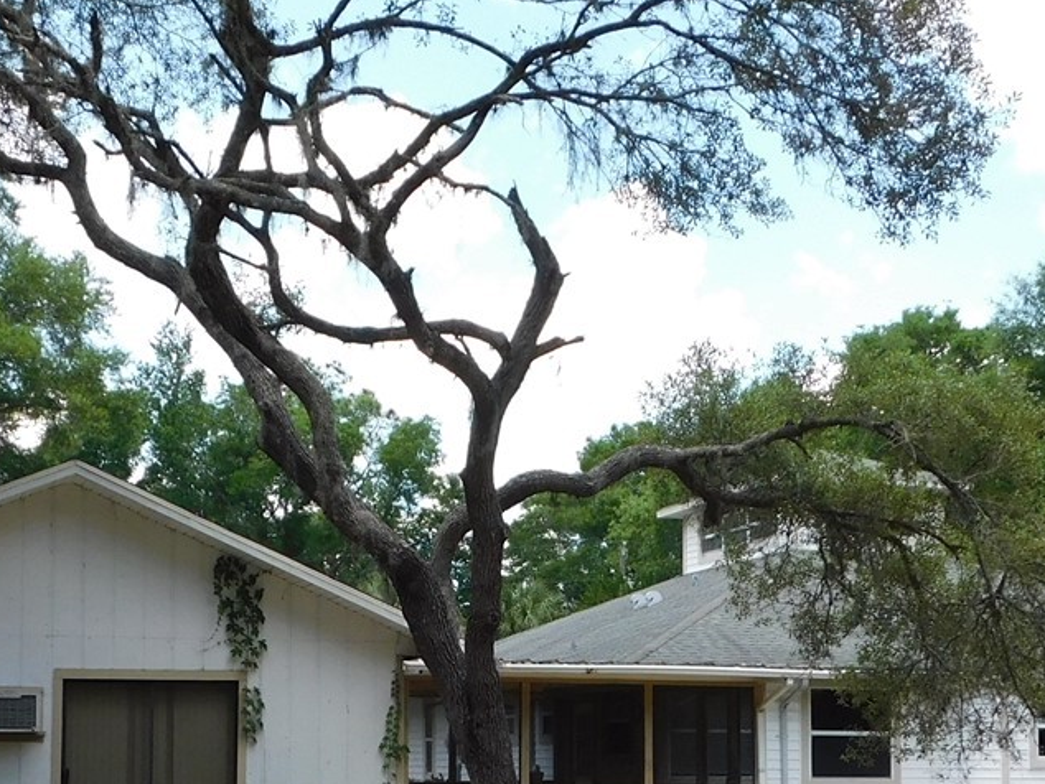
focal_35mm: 58
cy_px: 626
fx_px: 1752
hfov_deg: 33.1
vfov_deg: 24.8
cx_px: 430
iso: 125
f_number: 3
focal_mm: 4
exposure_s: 1/500
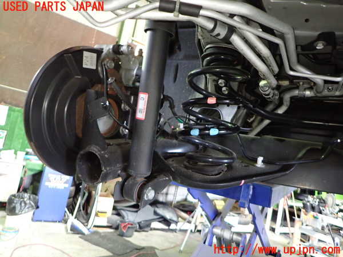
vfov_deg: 54.9
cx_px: 172
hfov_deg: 69.4
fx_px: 248
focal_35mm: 25
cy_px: 128
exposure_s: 1/25
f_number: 2
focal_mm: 4.5
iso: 800
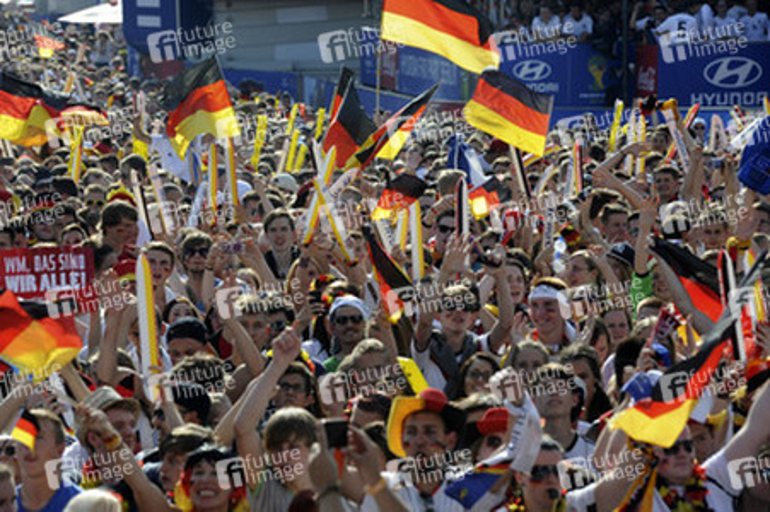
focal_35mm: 145
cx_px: 385
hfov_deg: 14.2
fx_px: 3099
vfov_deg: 9.4
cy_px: 256
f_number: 7.1
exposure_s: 1/1600
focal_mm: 145
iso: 500
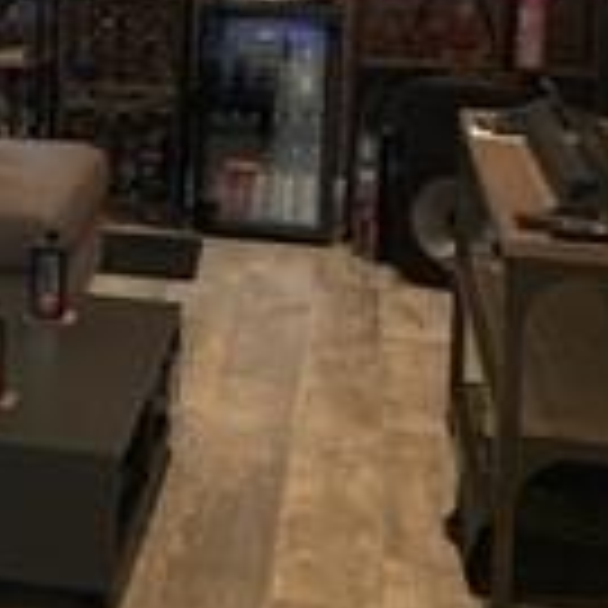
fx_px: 2166
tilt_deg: -4.1
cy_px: -68
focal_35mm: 109
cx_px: -338
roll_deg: -1.1
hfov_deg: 14.7
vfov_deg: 15.5
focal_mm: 5.1
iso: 125
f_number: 1.6
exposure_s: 1/60
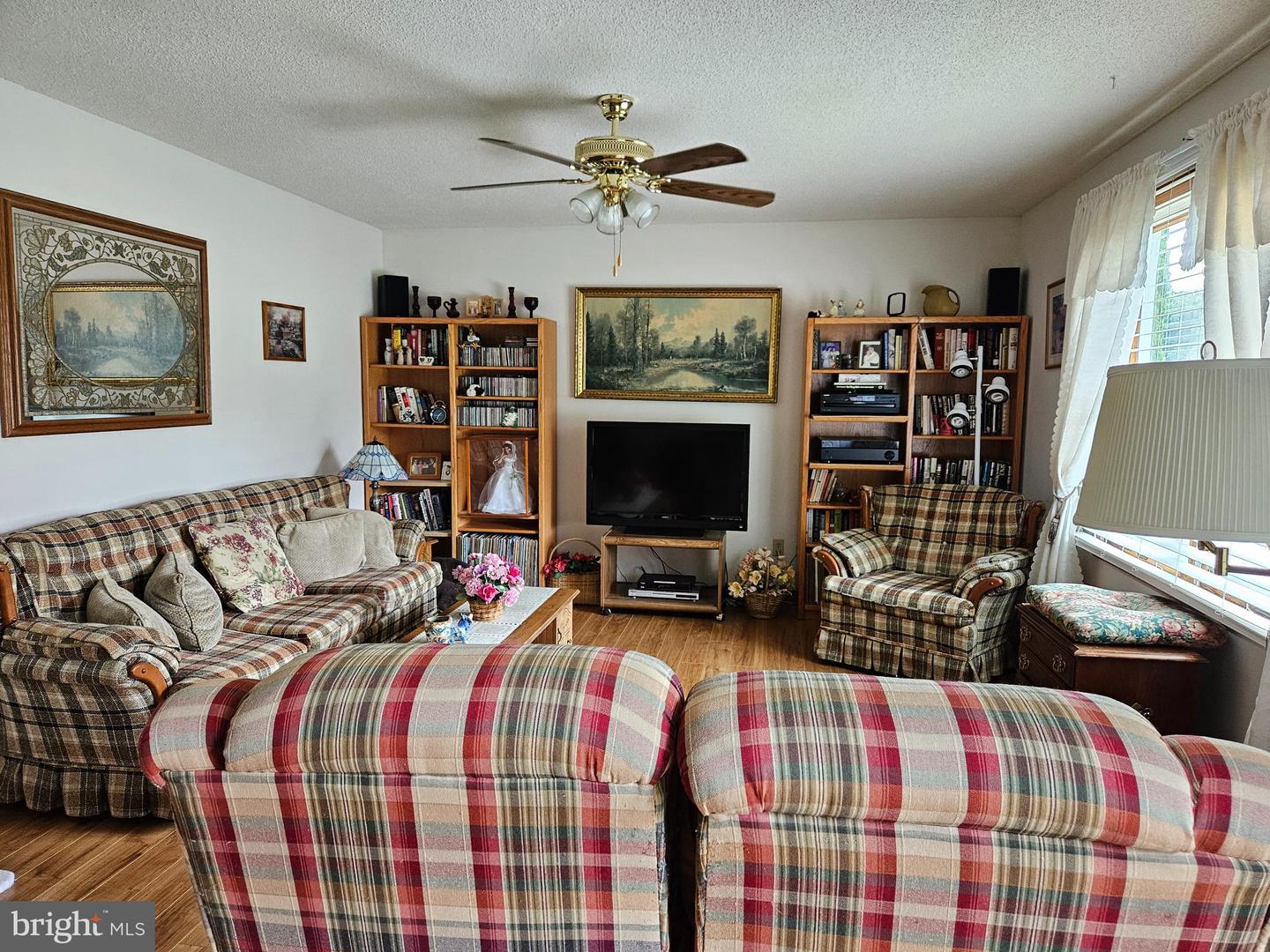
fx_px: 844
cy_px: 476
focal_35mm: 23
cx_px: 635
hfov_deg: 73.9
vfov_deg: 58.9
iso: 250
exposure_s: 1/170
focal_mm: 5.4
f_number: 1.8
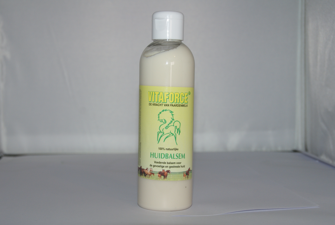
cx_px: 168
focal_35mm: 68
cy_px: 112
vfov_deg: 20.2
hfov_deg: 29.8
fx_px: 629
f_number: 5.6
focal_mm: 45
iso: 400
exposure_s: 1/60
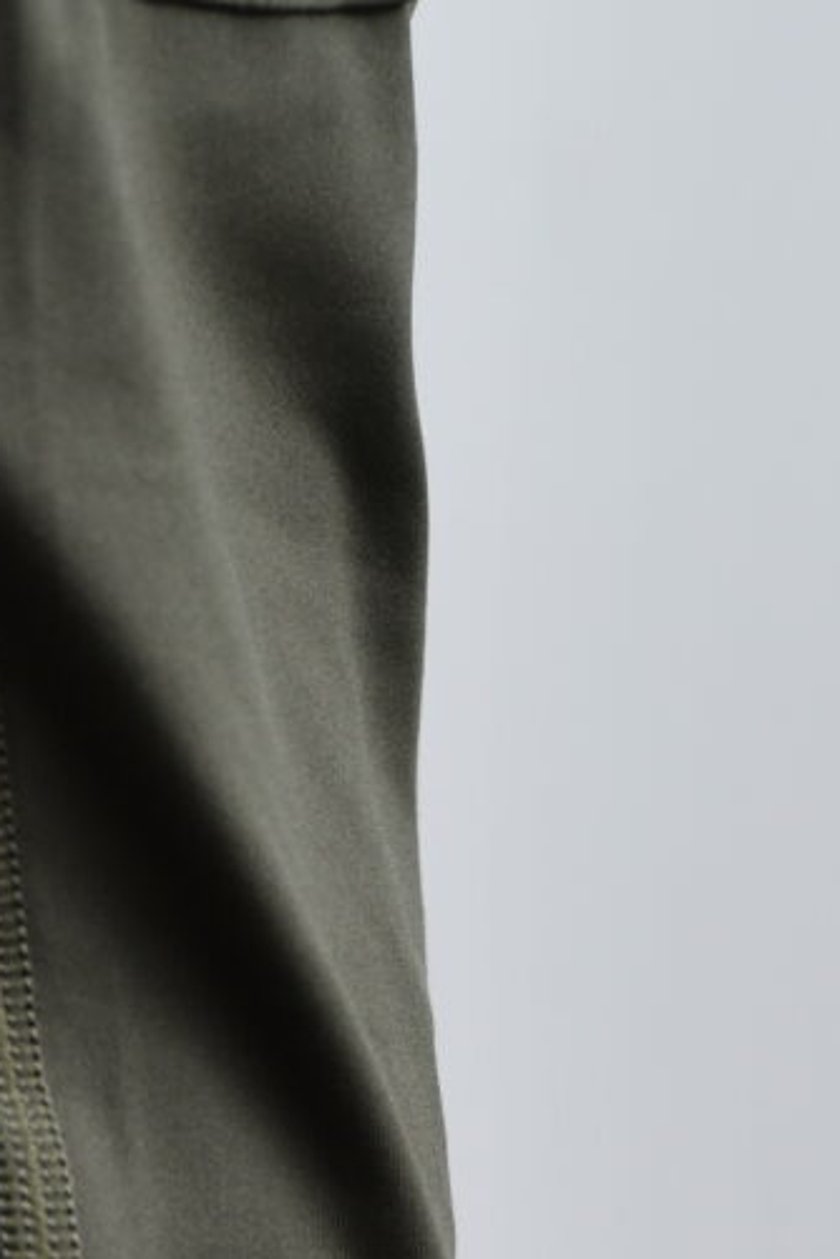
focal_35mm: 235
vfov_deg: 8.1
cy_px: 2975
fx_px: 8224
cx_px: -461
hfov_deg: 5.8
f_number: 3.2
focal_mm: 46
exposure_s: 1/100
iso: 100
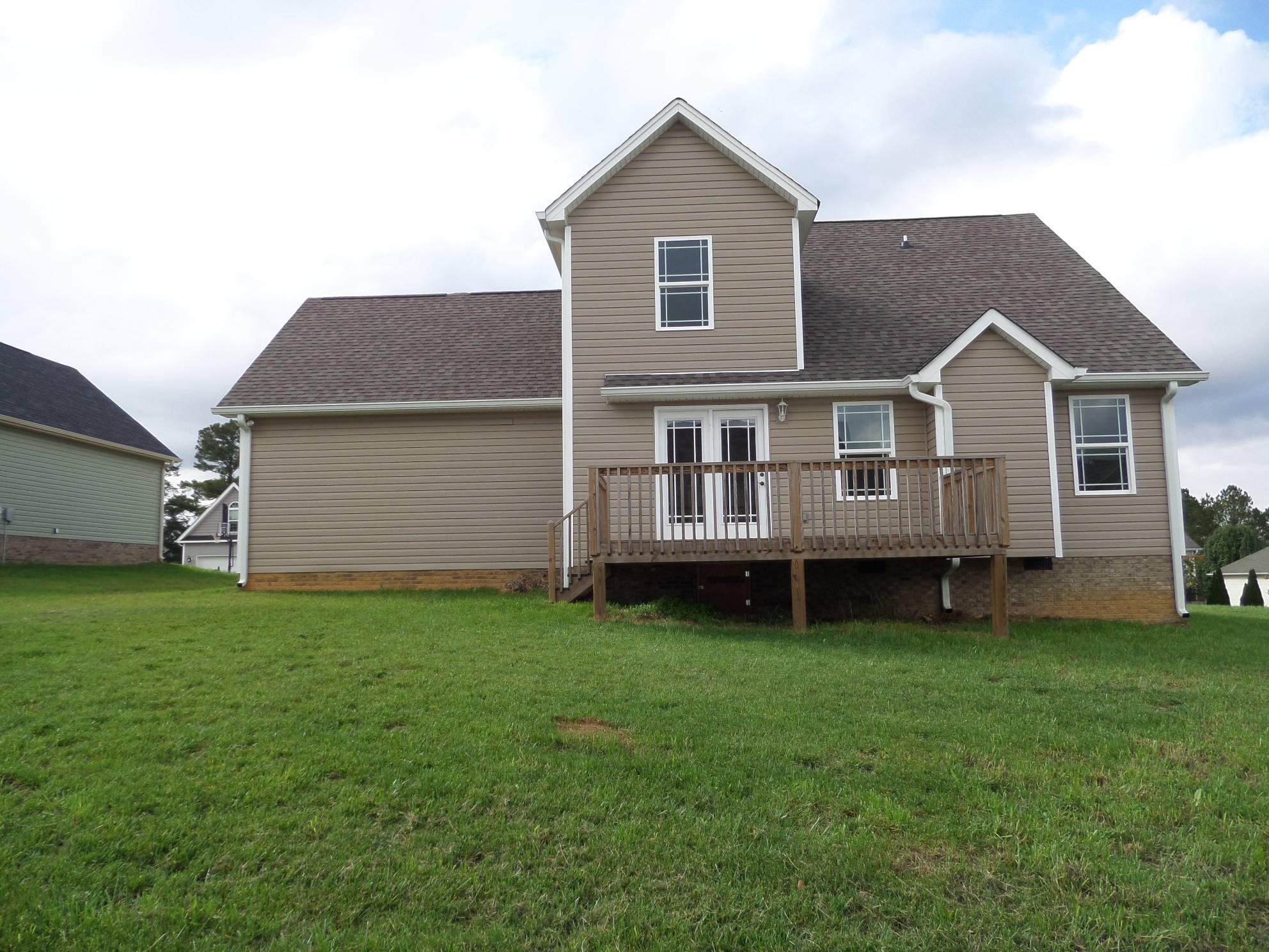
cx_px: 634
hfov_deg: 71.6
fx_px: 880
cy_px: 476
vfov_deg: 56.8
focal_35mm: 24
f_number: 3.2
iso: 100
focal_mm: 4
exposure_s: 1/500
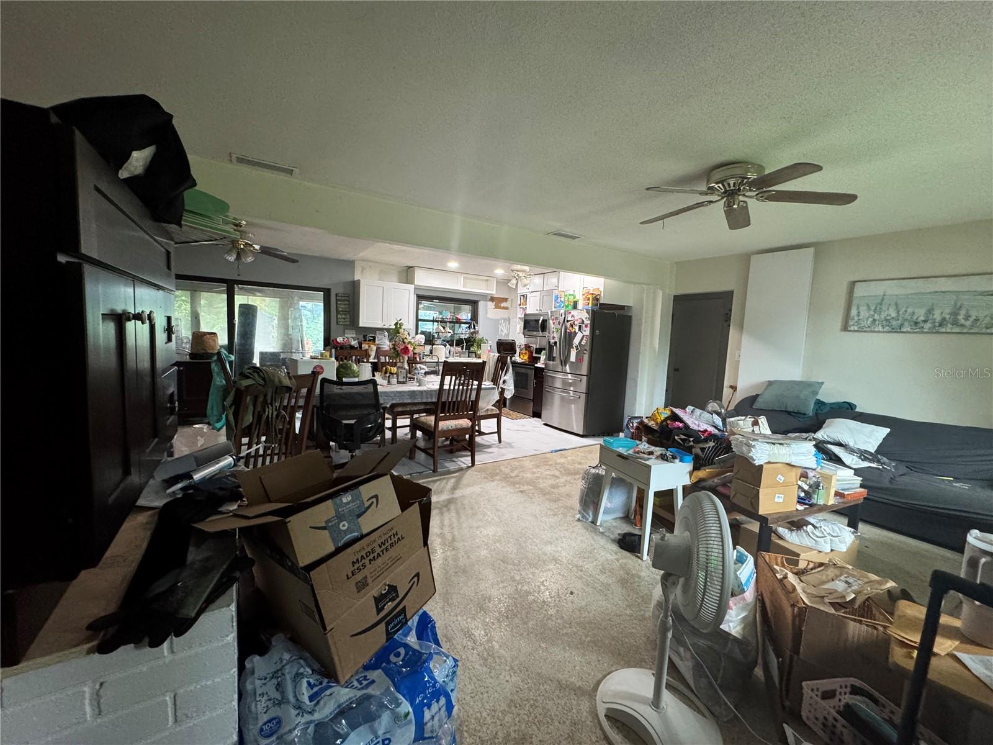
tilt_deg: -5.6
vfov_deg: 85.7
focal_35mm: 14
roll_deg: -2.4
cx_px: 496
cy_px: 372
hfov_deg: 102.1
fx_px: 402
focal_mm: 2.22
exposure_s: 1/60
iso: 500
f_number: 2.2
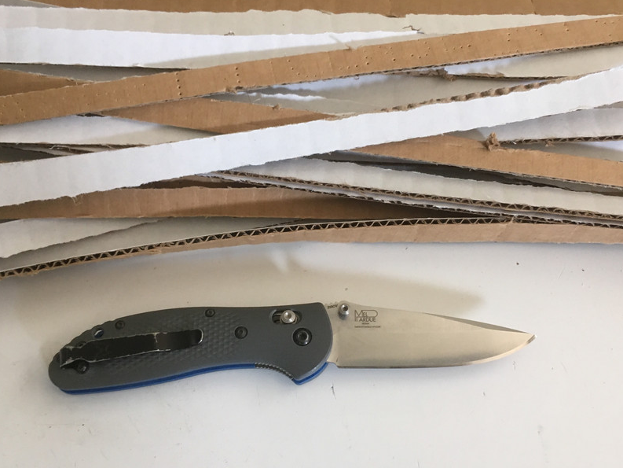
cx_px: 315
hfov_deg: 47.9
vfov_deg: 36.8
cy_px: 229
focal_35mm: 39
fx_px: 702
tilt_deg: -64.1
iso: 100
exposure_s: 1/30
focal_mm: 4.15
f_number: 2.2
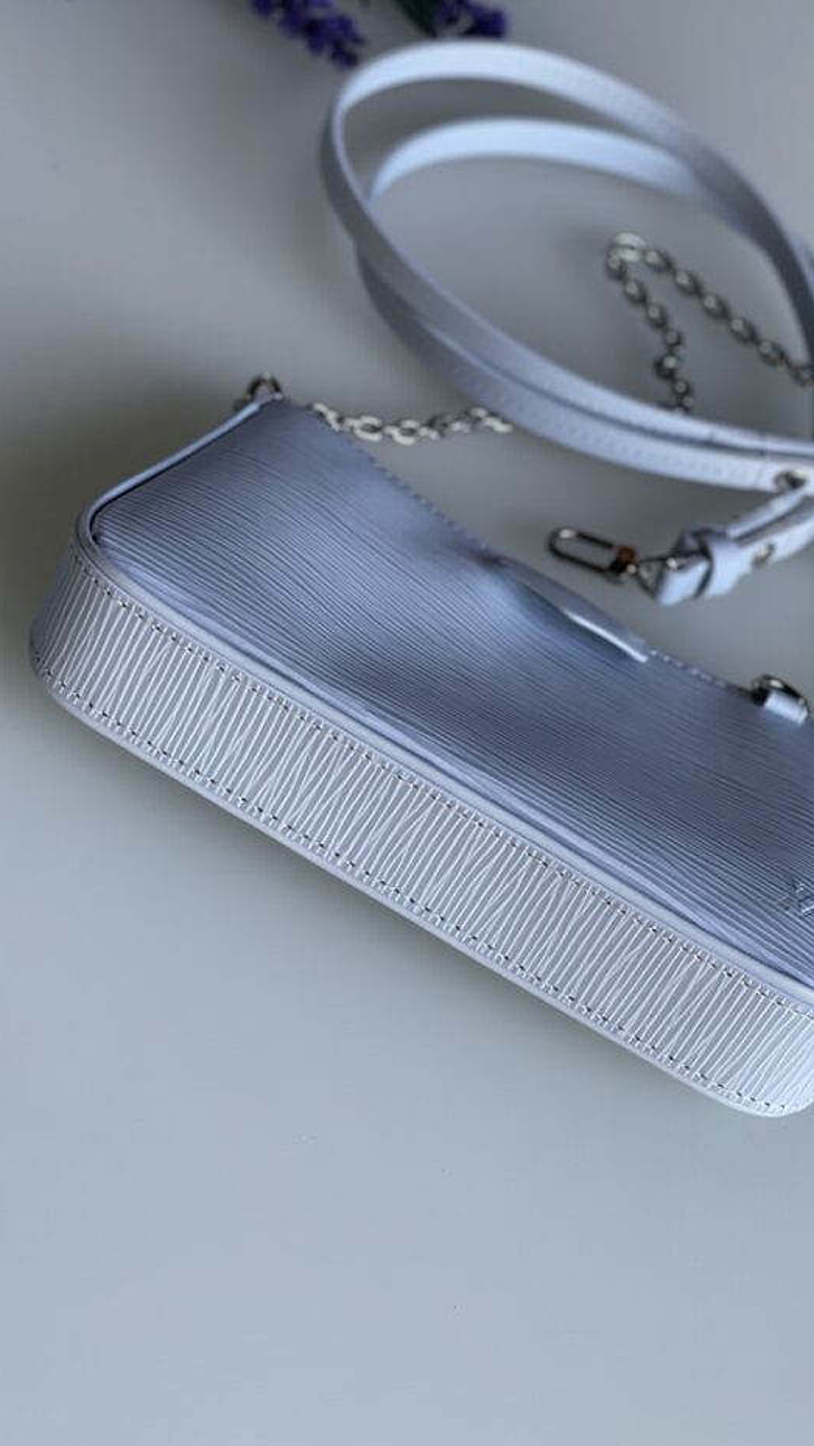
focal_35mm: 70
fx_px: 2684
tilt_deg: -42.7
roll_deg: -28.6
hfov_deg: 17.2
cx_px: 414
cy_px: 725
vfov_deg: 30.1
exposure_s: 1/121
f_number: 2.2
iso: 80
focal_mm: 7.5
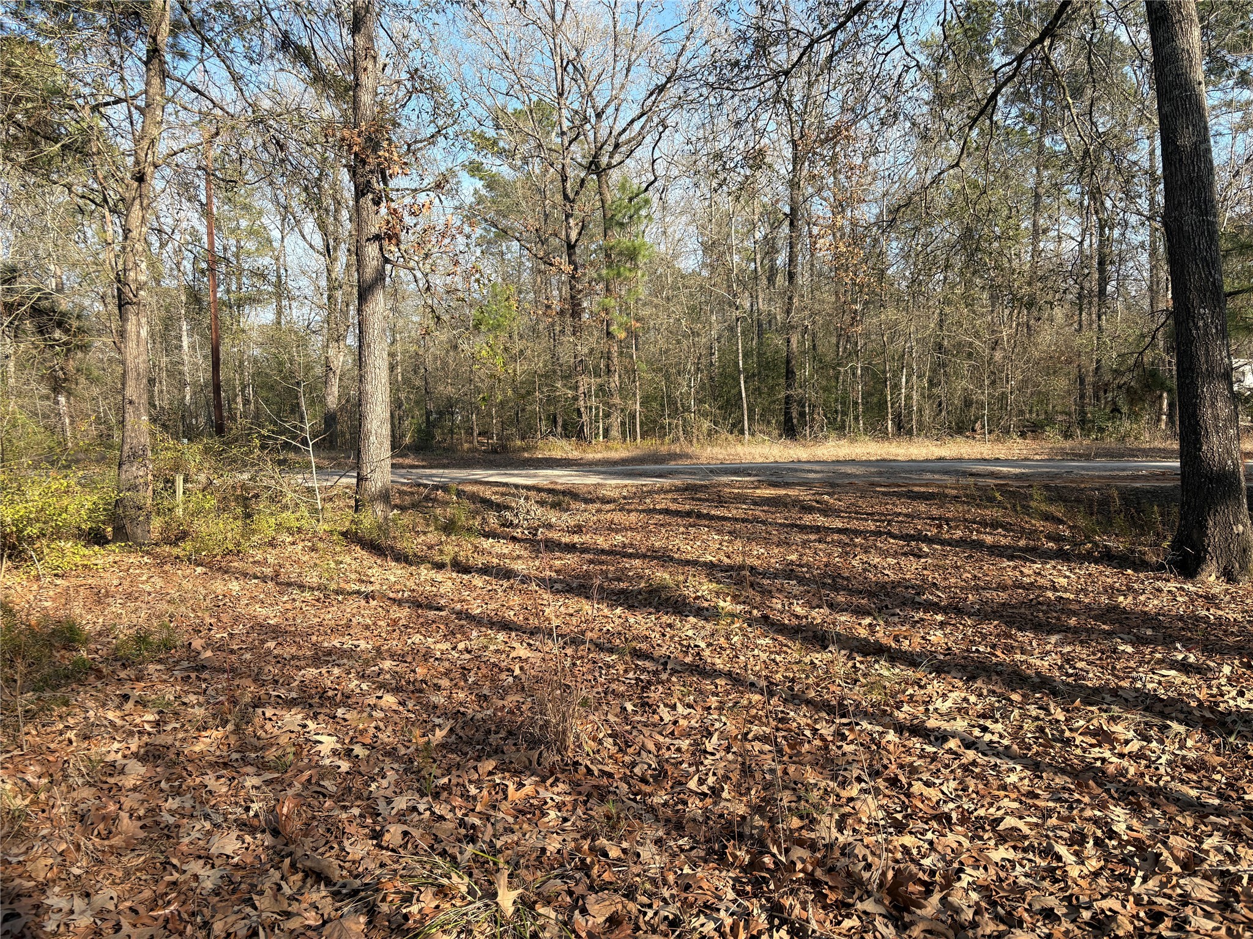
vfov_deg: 53.1
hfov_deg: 67.3
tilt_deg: -3.1
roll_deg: +1.6
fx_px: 941
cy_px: 470
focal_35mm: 26
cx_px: 626
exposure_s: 1/1155
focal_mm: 5.96
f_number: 1.6
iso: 50
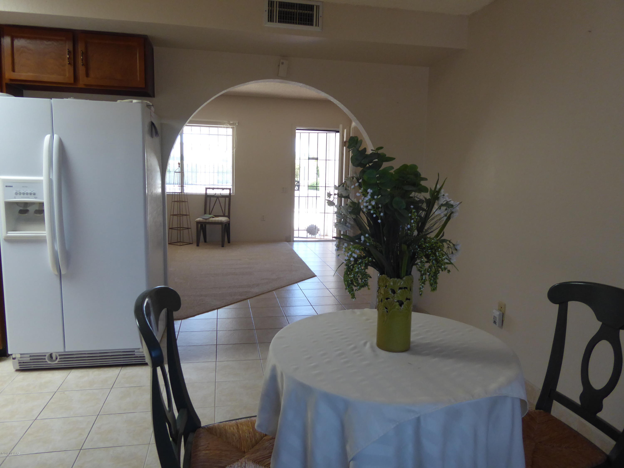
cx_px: 312
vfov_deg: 54.9
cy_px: 234
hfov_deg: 69.4
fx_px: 451
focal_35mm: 25
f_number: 3.3
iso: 200
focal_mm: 4.3
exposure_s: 1/60
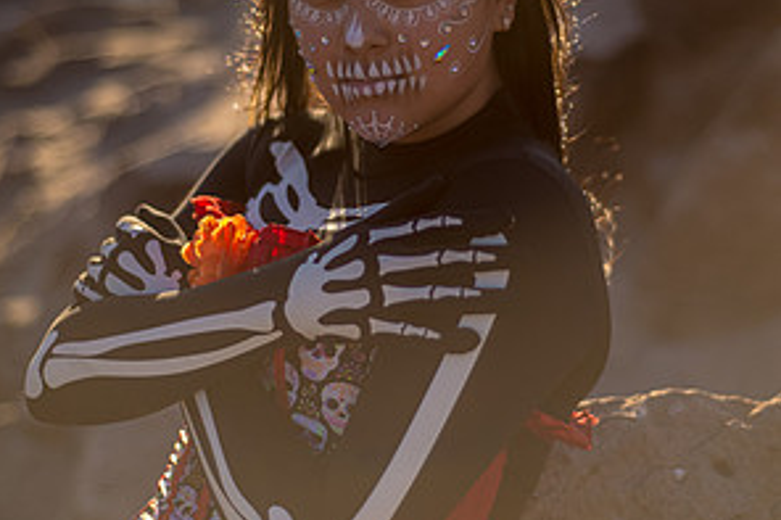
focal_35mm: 76
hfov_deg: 26.7
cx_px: 388
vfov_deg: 17.9
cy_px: 203
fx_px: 1648
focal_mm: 50
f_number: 1.8
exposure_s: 1/4000
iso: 100
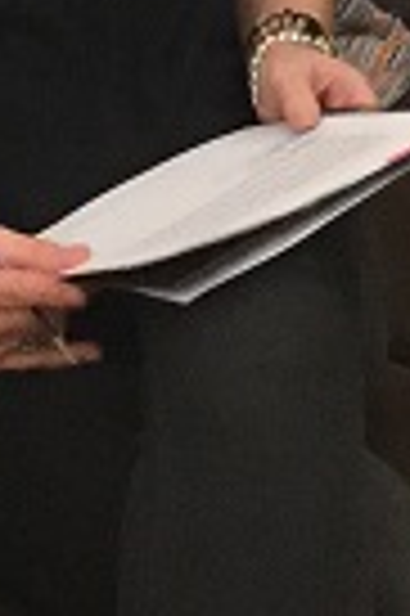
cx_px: 324
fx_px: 3631
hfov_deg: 6.5
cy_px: -452
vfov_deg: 9.3
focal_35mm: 212
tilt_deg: -16.7
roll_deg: +1.3
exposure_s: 1/33
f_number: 2.4
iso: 200
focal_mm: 3.3
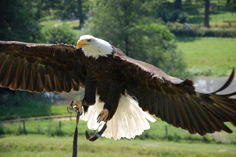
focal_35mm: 120
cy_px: 78
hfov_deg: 17.1
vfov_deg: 11.4
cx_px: 118
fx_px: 786
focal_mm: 80
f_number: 5.6
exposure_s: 1/640
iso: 400
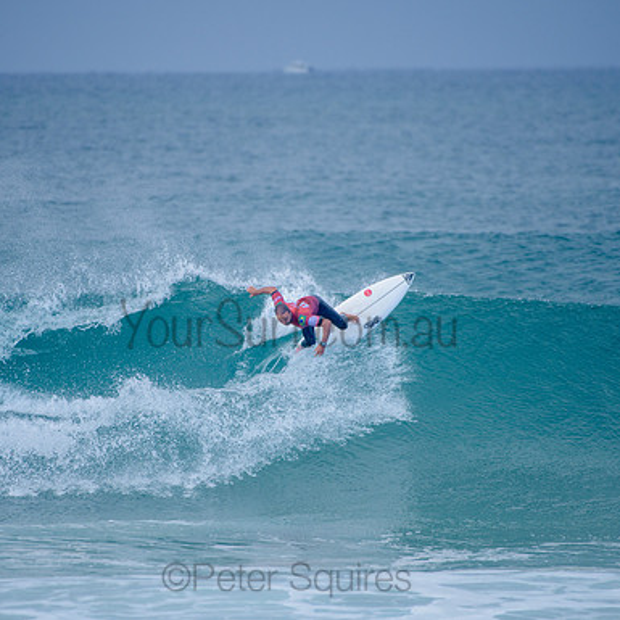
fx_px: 13212
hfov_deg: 2.7
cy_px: 310
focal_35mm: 652
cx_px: 287
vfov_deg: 2.7
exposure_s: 1/800
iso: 200
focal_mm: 500
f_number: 5.6
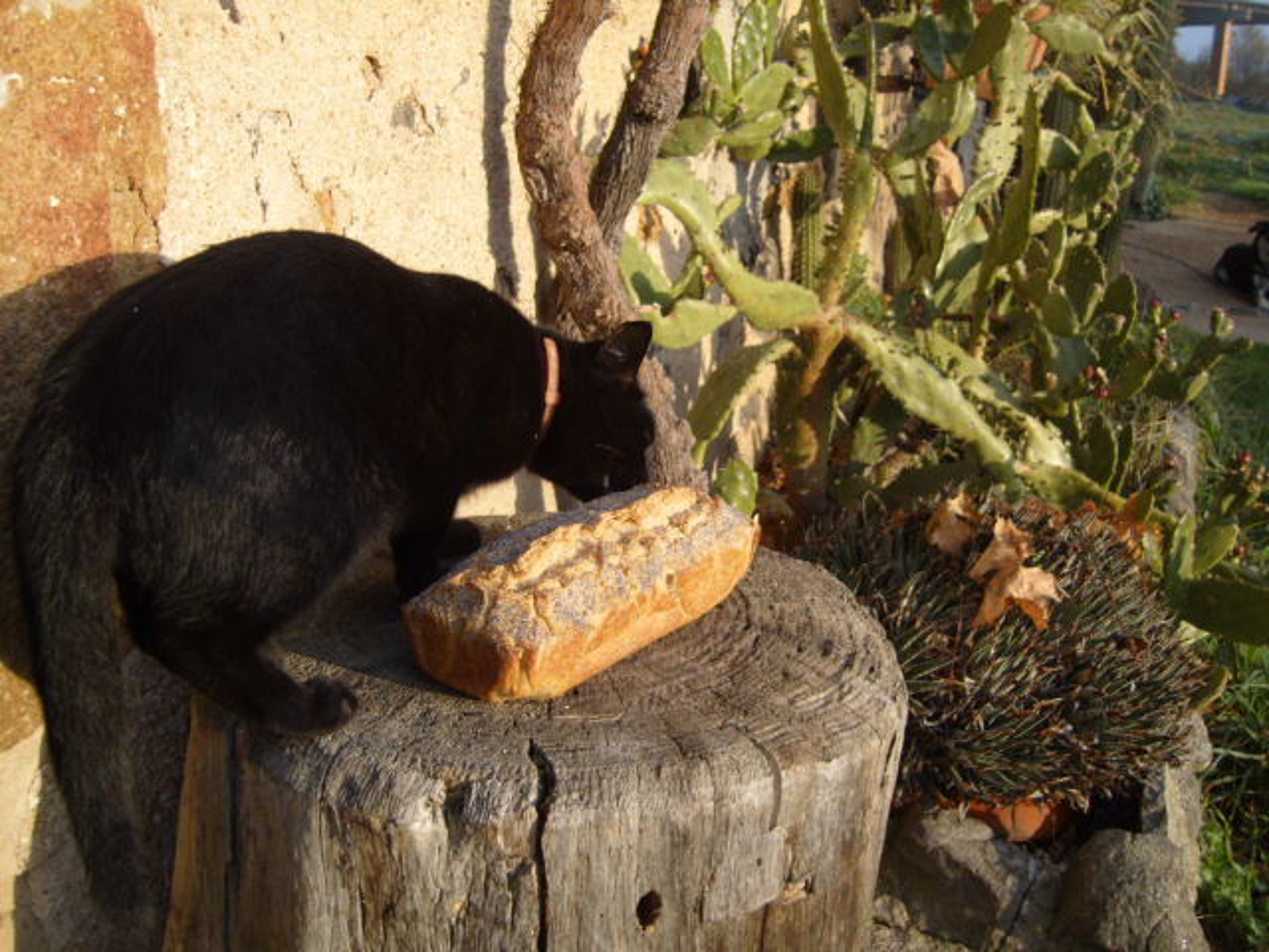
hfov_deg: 52.6
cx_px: 634
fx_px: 1283
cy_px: 476
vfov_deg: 40.7
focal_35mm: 35
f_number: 7.1
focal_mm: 7.4
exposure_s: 1/90
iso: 80
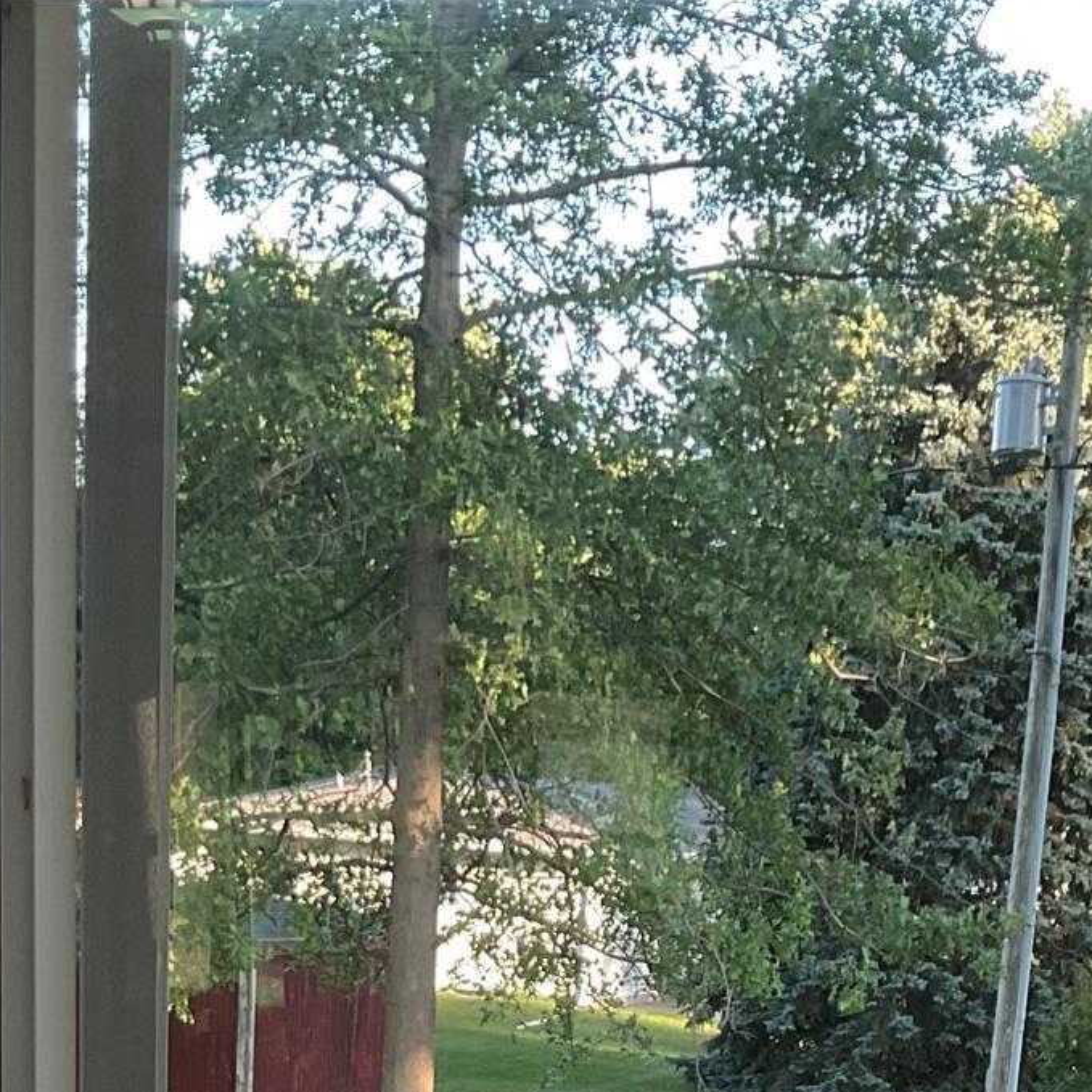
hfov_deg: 19.9
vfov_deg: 17.4
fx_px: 3105
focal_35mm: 87
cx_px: 603
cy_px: 1772
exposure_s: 1/120
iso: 64
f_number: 1.8
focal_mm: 3
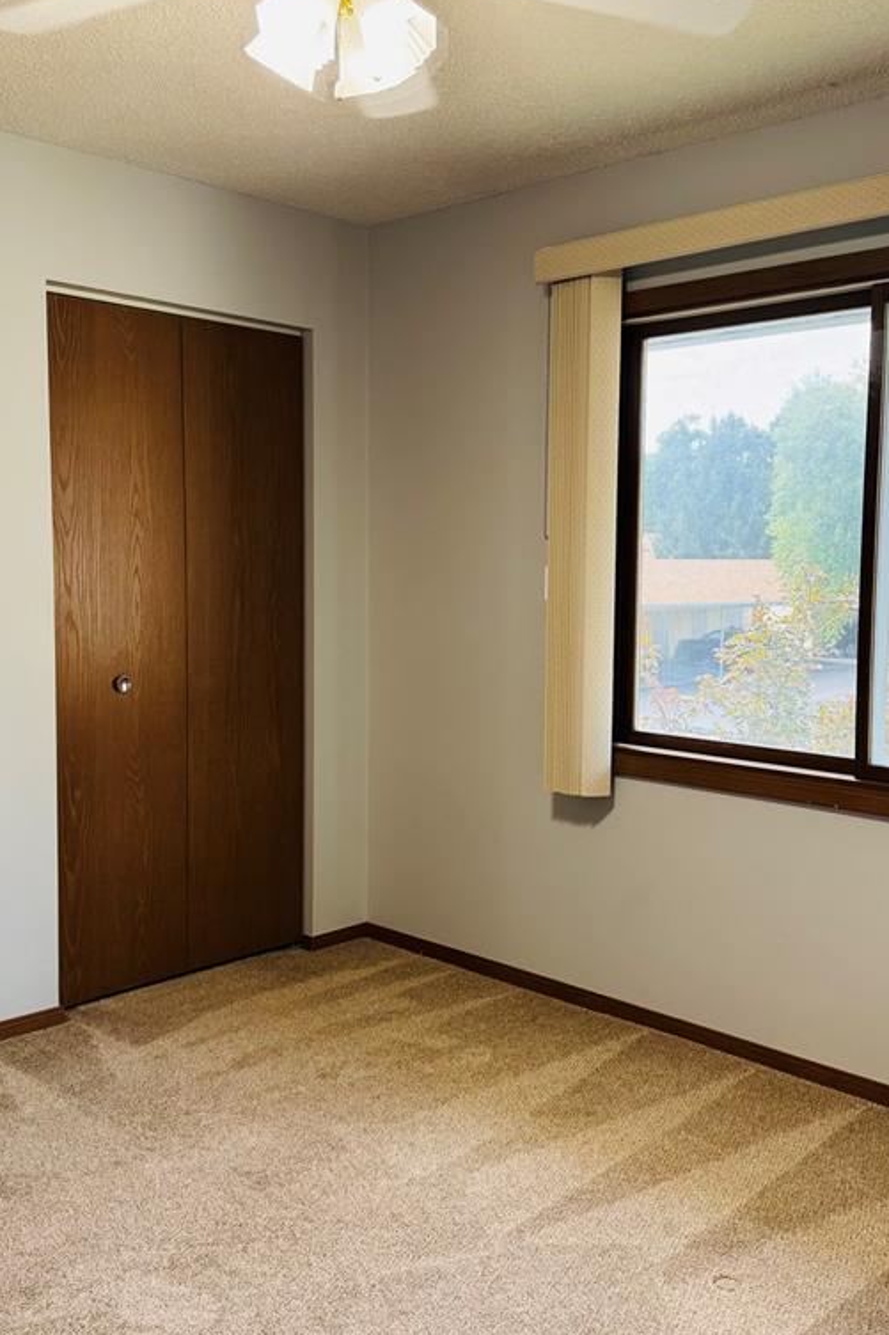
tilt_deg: -5.5
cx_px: 479
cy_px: 659
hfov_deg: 38.8
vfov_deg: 55.8
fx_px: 1260
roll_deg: -0.5
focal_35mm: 34
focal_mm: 6.76
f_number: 1.78
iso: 100
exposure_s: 1/120
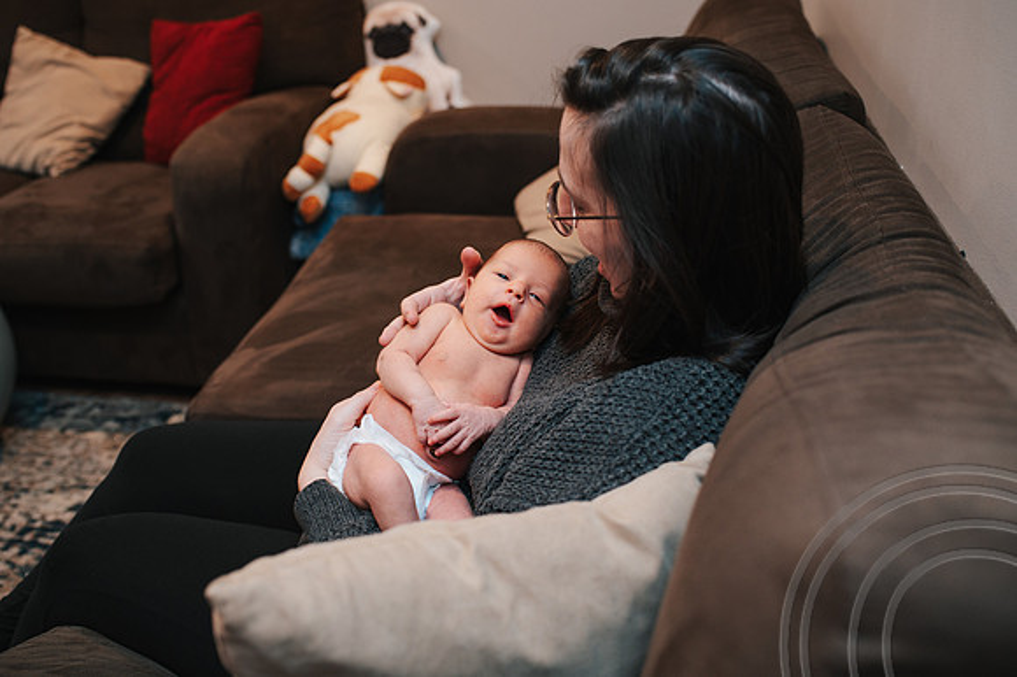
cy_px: 338
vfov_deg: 37.1
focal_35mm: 36
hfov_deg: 53.5
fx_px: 1010
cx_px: 508
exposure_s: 1/160
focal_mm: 35
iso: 1000
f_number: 2.8
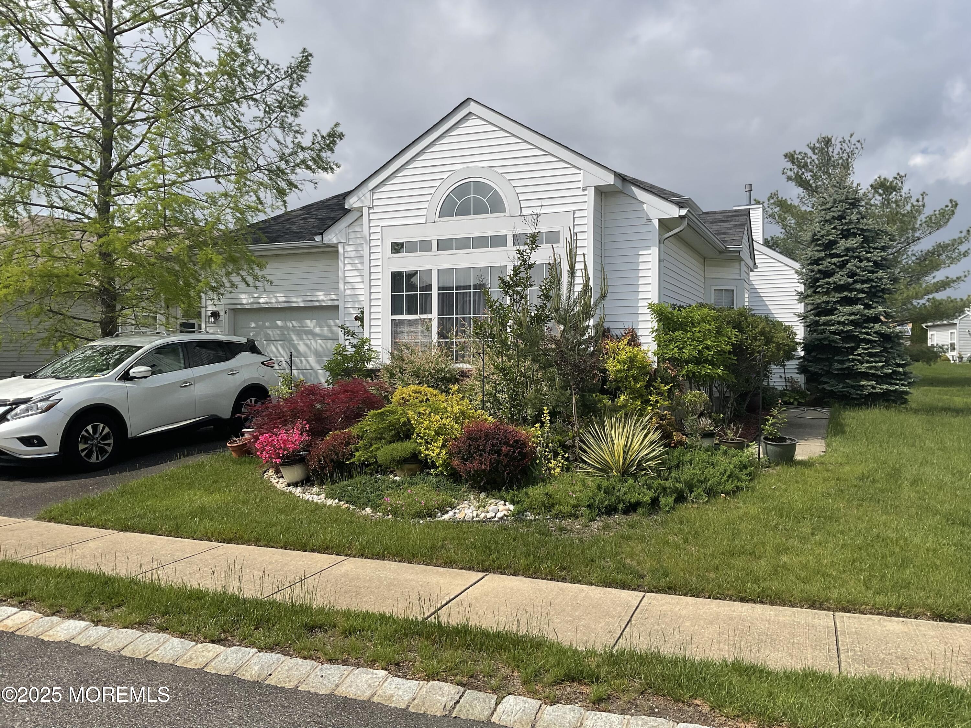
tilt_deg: +0.2
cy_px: 364
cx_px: 486
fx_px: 813
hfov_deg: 61.7
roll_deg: -0.4
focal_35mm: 29
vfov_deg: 48.2
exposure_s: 1/3125
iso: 20
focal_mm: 3
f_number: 1.8
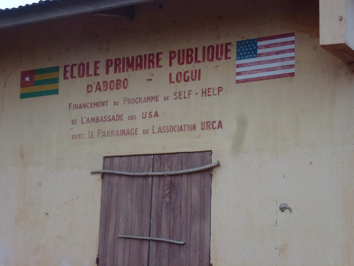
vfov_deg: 19.4
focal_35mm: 76
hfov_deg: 25.7
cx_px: 177
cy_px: 133
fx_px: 777
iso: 400
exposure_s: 1/50
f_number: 4.7
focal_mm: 13.6
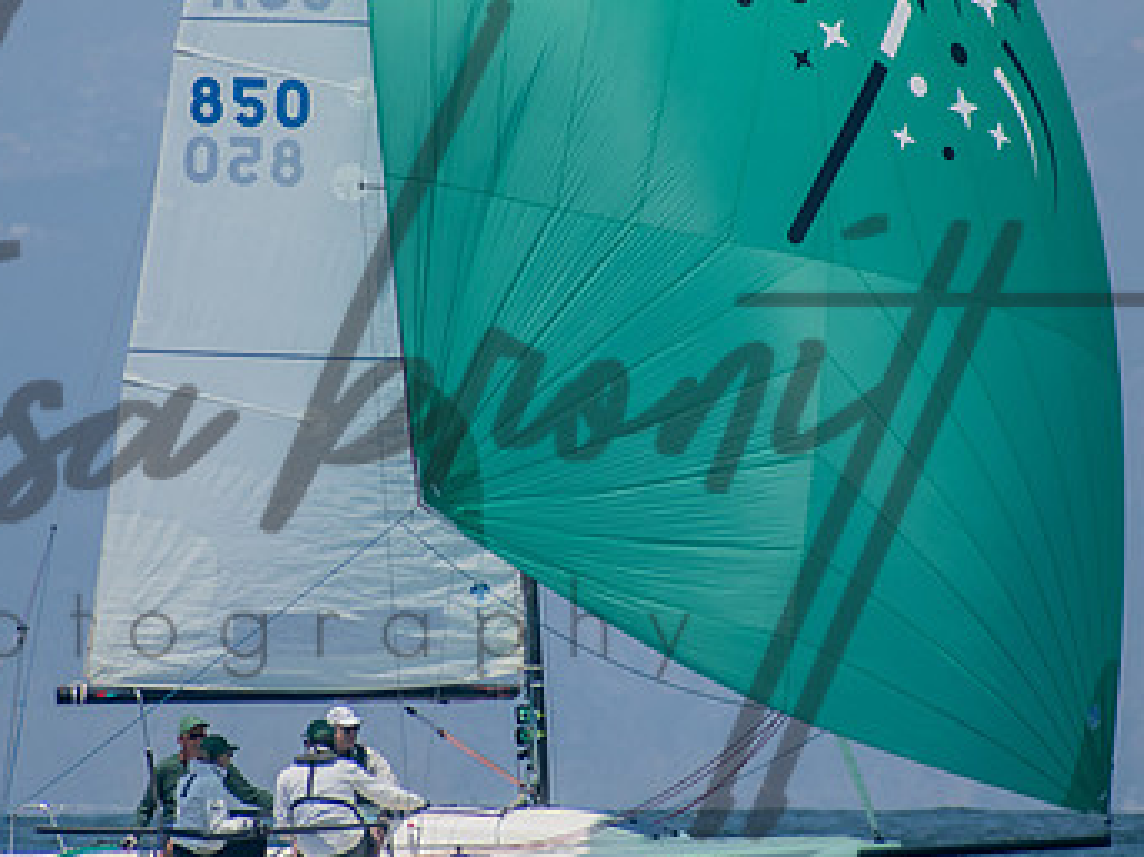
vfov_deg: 1.9
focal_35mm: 778
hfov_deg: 2.5
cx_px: 510
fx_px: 25703
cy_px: 380
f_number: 8
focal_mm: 300
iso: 400
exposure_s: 1/1600
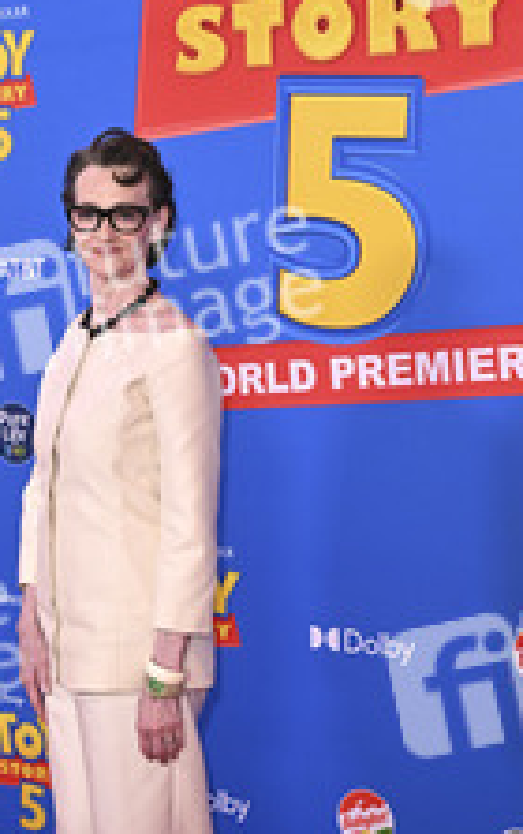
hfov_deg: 17.9
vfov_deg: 28.1
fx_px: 1659
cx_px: 239
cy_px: 482
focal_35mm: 73
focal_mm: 40
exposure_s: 1/250
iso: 1250
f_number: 6.3
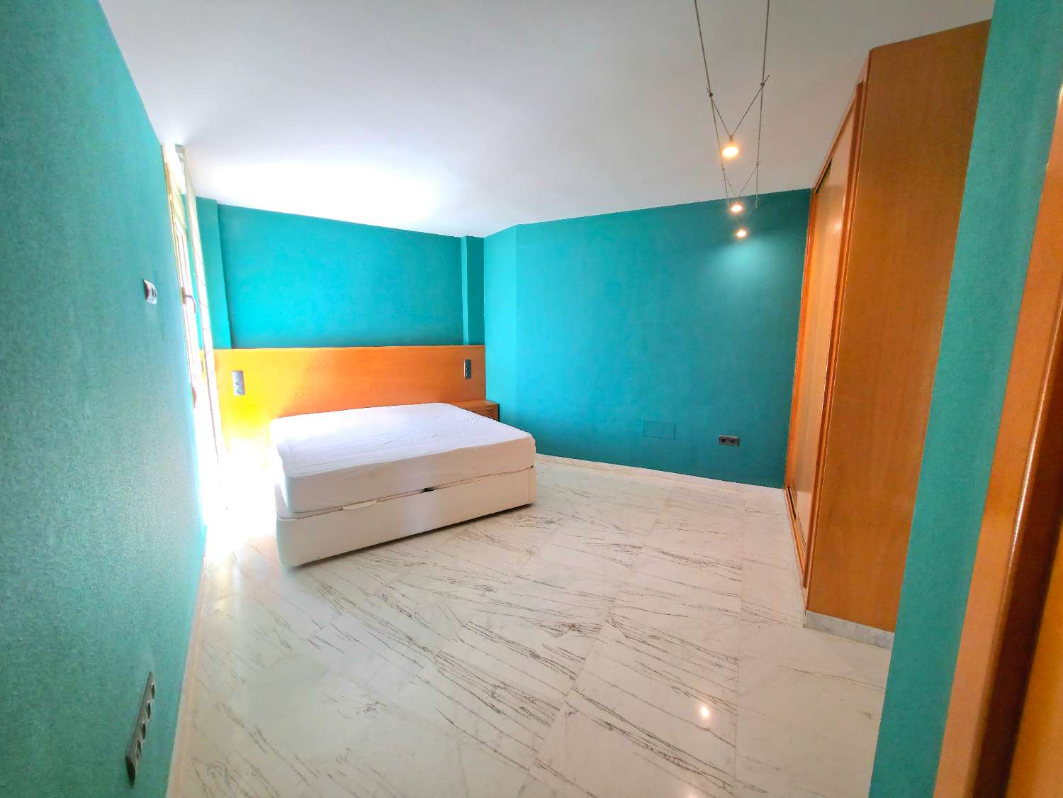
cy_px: 399
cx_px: 532
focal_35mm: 13
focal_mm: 2.2
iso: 80
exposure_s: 1/50.3
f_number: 1.9
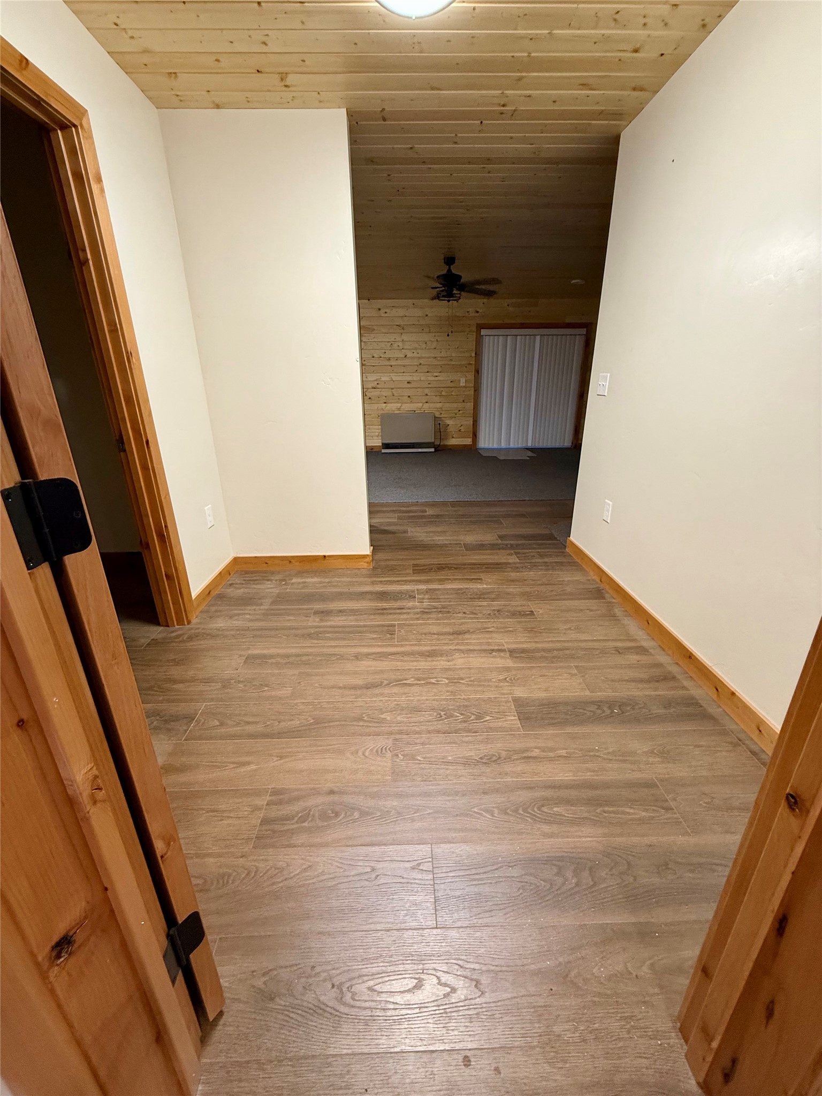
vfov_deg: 102.1
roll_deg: +0.6
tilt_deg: -20.0
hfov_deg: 85.7
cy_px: 548
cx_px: 411
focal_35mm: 14
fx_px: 443
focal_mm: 2.22
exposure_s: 1/60
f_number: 2.2
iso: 320
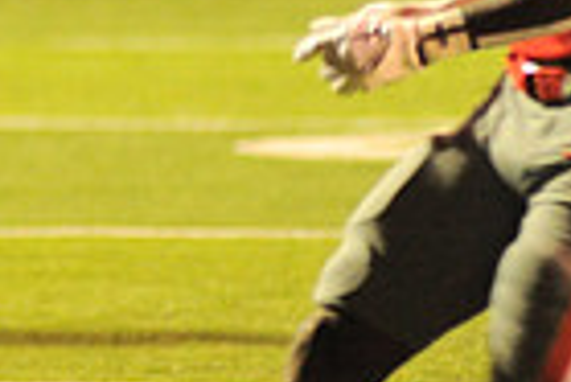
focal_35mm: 832
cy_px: 107
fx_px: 13210
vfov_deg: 1.7
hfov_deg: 2.5
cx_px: -456
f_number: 3.2
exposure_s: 1/320
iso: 5000
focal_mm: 200
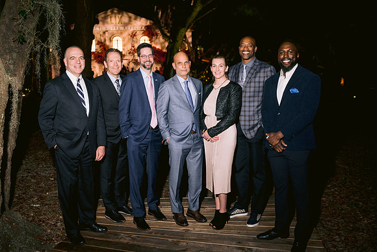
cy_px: 126
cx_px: 188
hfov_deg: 54.4
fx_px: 367
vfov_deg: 37.9
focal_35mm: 35
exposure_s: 1/80
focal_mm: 35
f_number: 3.5
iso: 800
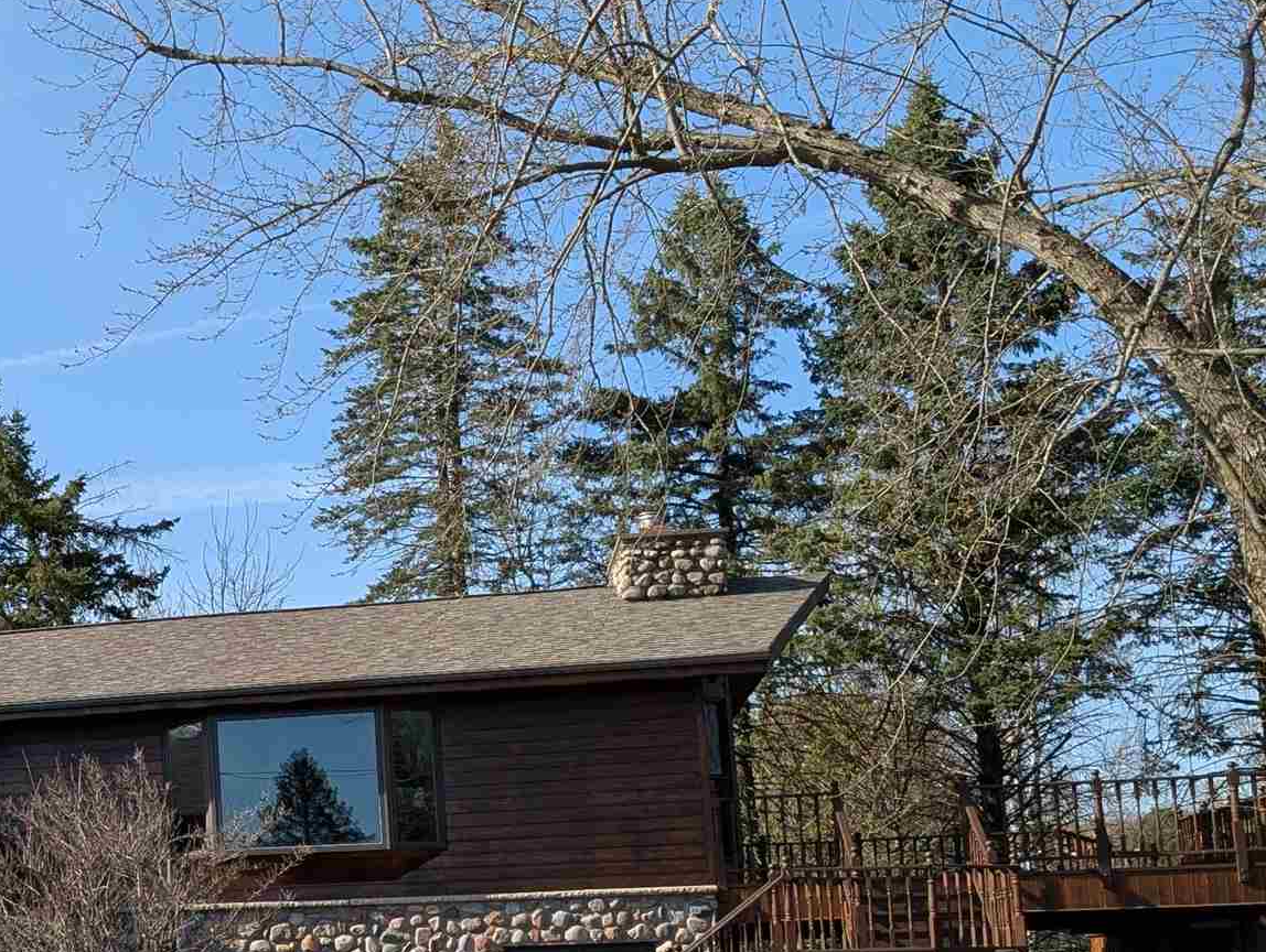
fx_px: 2344
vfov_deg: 22.7
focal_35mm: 64
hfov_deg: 27.1
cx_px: -205
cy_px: 727
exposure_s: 1/778
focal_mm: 6.9
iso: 21
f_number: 1.68
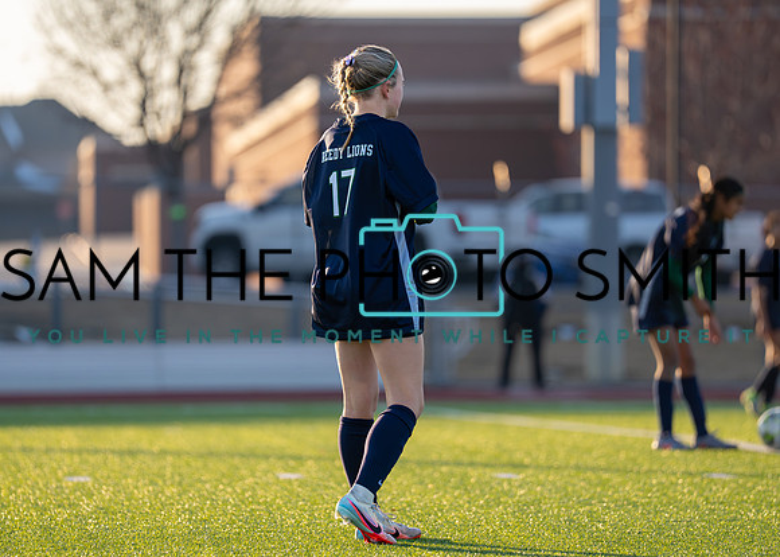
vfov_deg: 5.4
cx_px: 363
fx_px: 5885
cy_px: 269
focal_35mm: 266
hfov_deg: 7.6
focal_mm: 200
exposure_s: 1/2500
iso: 400
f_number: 2.8
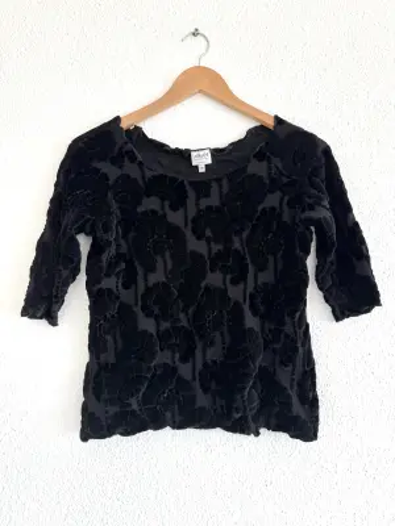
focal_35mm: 24
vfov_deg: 71.6
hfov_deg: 56.8
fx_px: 365
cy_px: 263
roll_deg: +1.4
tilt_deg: +3.3
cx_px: 198
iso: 125
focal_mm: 6.76
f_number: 1.78
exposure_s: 1/50
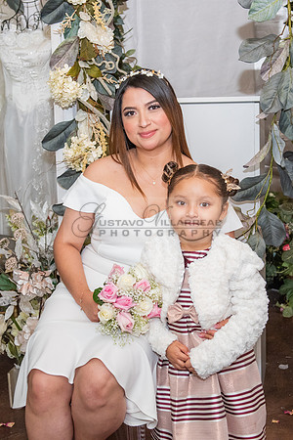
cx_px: 149
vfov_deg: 30.1
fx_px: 817
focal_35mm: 67
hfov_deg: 20.3
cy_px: 206
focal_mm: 42
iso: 1600
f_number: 4.5
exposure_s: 1/125
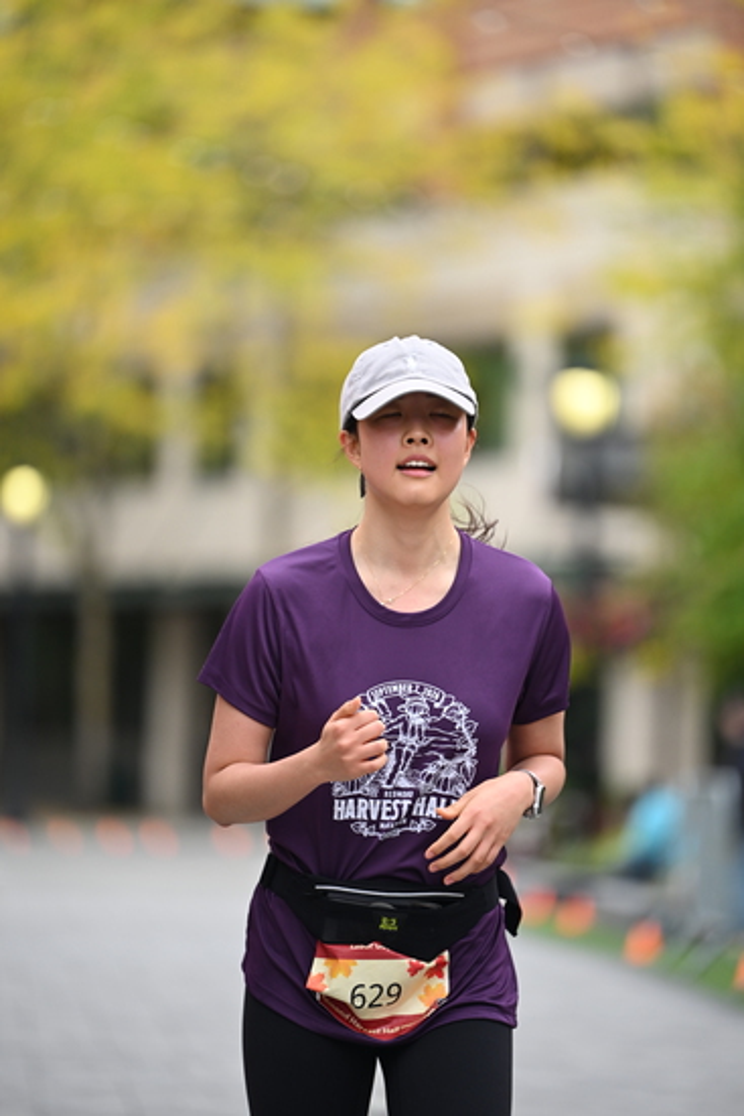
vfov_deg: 10.5
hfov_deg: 7.0
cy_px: 558
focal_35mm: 195
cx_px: 372
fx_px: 6041
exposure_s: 1/1600
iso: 640
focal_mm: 195
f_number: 2.8
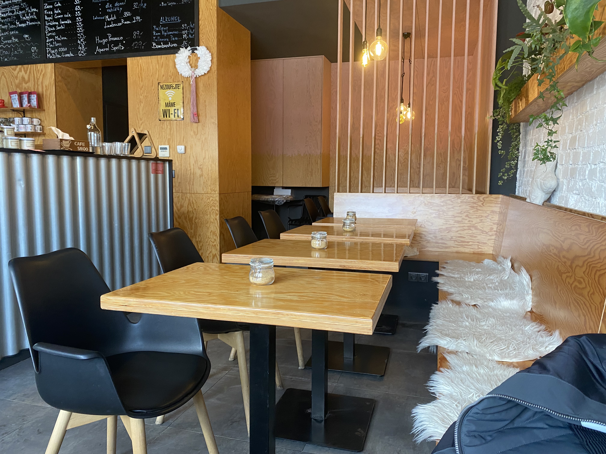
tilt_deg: -6.5
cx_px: 303
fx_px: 455
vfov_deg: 53.1
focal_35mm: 26
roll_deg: -0.2
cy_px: 227
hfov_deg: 67.3
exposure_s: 1/86
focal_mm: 4.25
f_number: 1.8
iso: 125
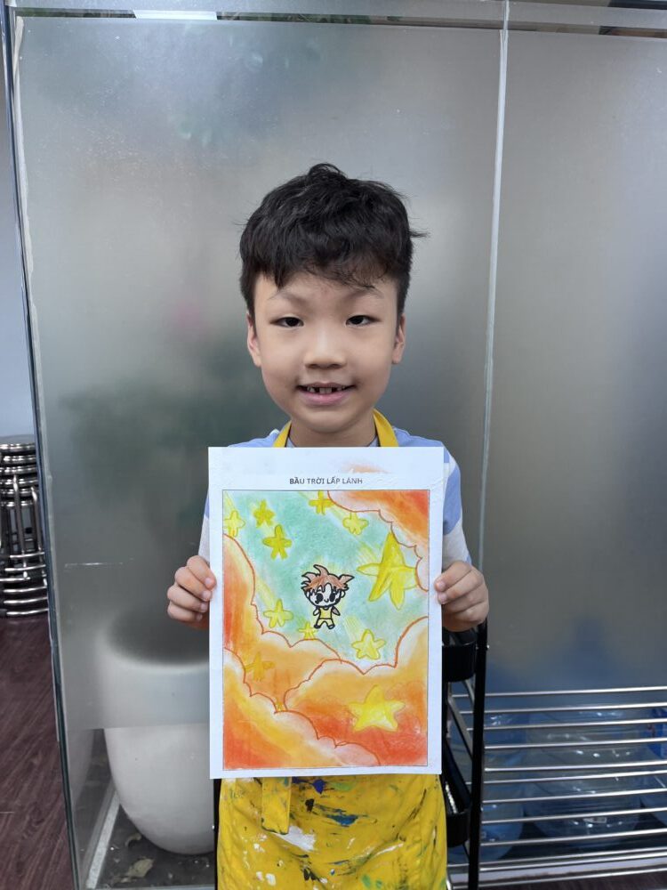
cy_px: 445
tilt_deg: -10.8
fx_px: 668
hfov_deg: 53.1
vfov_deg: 67.3
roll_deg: +0.3
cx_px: 334
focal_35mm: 26
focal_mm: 5.1
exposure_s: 1/100
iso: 64
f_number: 1.6
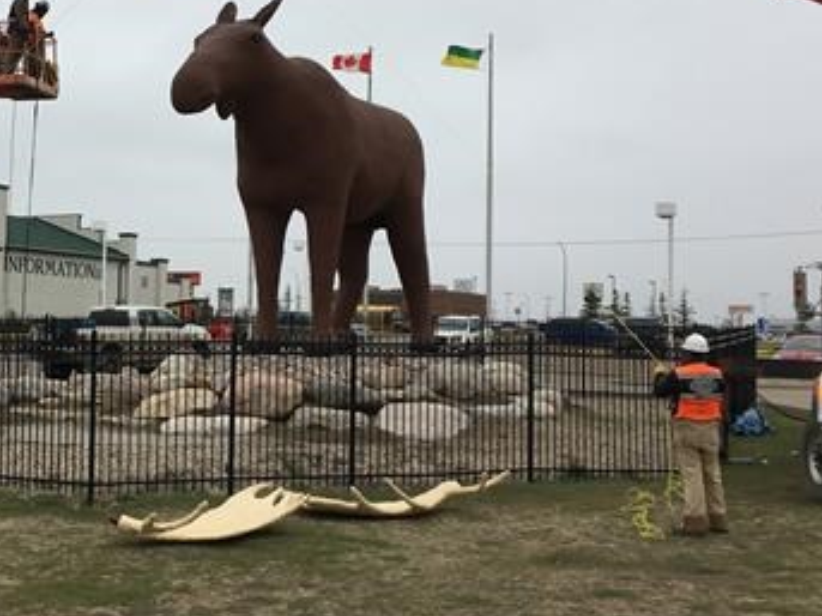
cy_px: 244
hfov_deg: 34.1
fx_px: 1306
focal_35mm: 55
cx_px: 185
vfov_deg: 26.5
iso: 25
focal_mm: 4.15
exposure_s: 1/373
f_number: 2.2
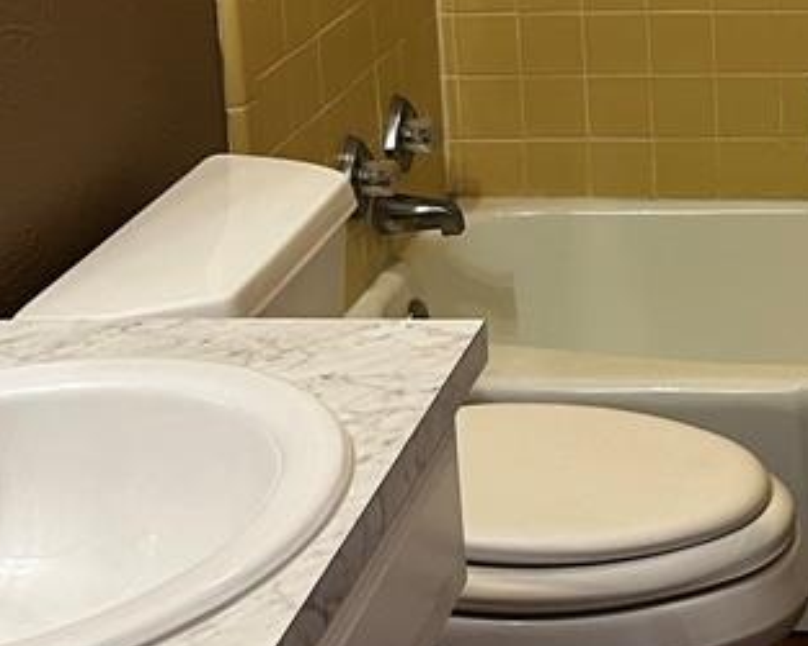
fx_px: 1984
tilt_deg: -11.0
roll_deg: +1.5
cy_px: -147
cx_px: 906
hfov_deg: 21.7
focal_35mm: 83
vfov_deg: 17.5
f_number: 1.6
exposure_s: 1/60
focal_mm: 5.1
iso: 125
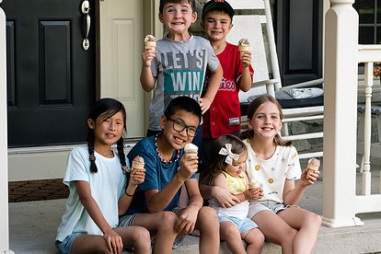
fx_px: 1259
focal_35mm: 119
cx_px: 216
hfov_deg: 17.2
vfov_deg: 11.5
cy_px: 144
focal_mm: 85
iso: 640
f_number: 6.3
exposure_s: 1/250
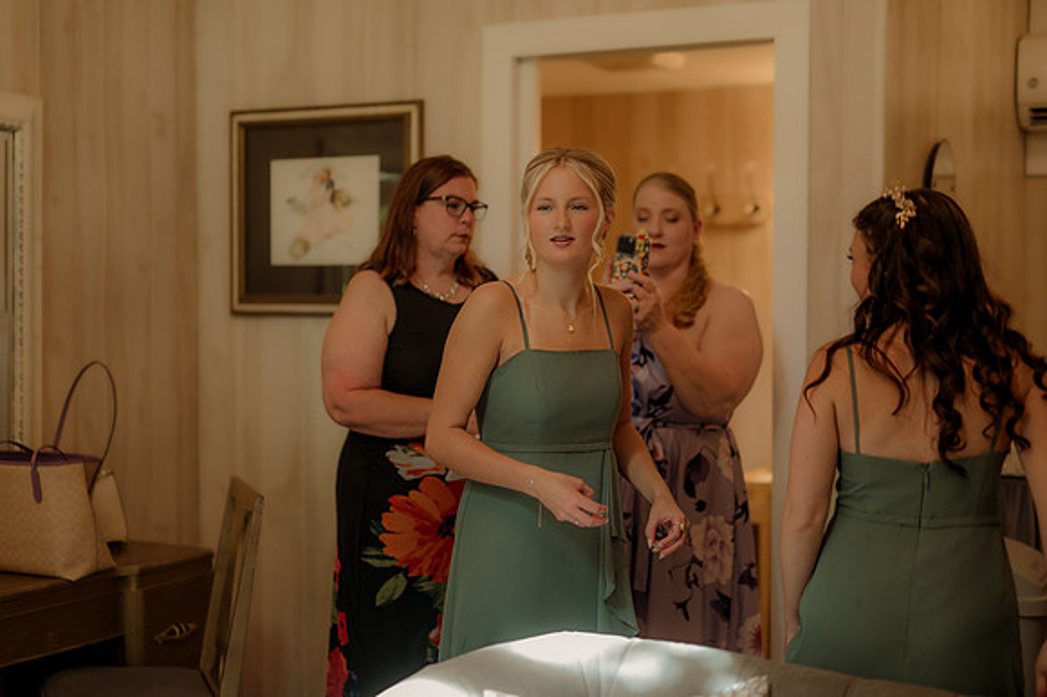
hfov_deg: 37.1
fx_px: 1559
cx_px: 496
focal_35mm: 54
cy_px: 330
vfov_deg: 25.2
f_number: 1.4
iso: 500
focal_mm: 50
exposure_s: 1/200
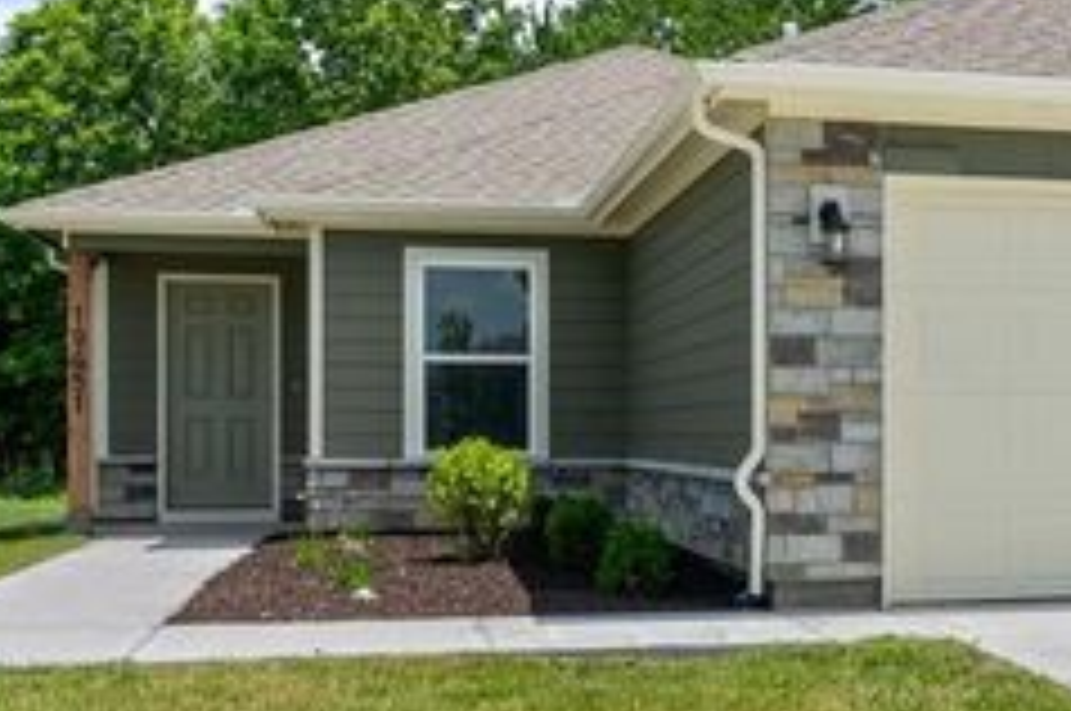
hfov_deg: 31.7
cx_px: 918
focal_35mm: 61
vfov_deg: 22.1
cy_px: 497
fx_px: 1812
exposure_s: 1/60
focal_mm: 29
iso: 200
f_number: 16
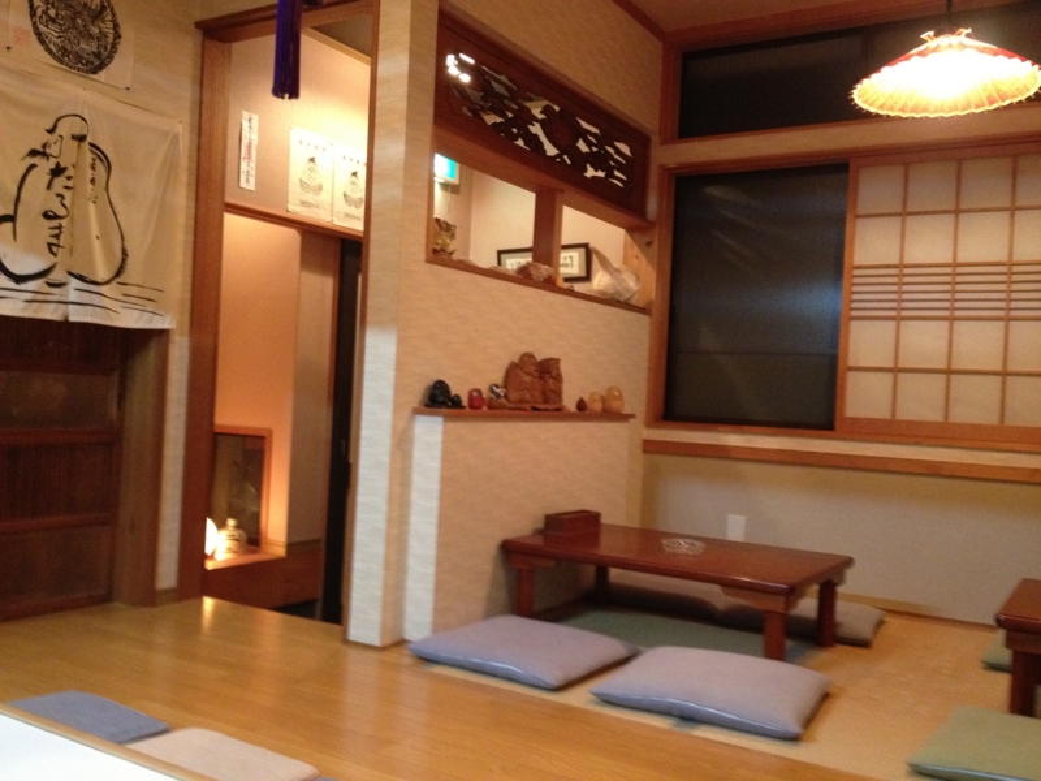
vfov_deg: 40.7
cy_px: 390
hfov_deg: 52.6
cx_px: 520
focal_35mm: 35
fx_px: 1053
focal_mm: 4.28
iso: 400
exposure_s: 1/15
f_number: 2.4
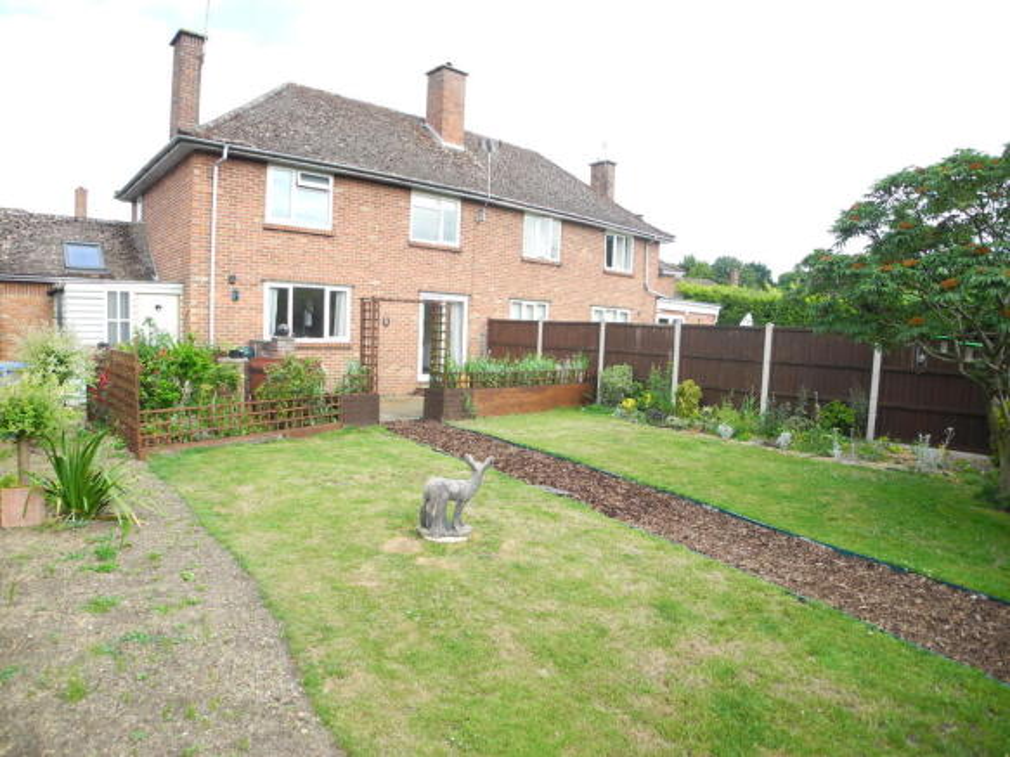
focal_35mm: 28
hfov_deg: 63.5
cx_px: 505
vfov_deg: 49.7
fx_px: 817
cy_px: 378
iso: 100
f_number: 2.8
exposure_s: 1/388
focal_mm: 6
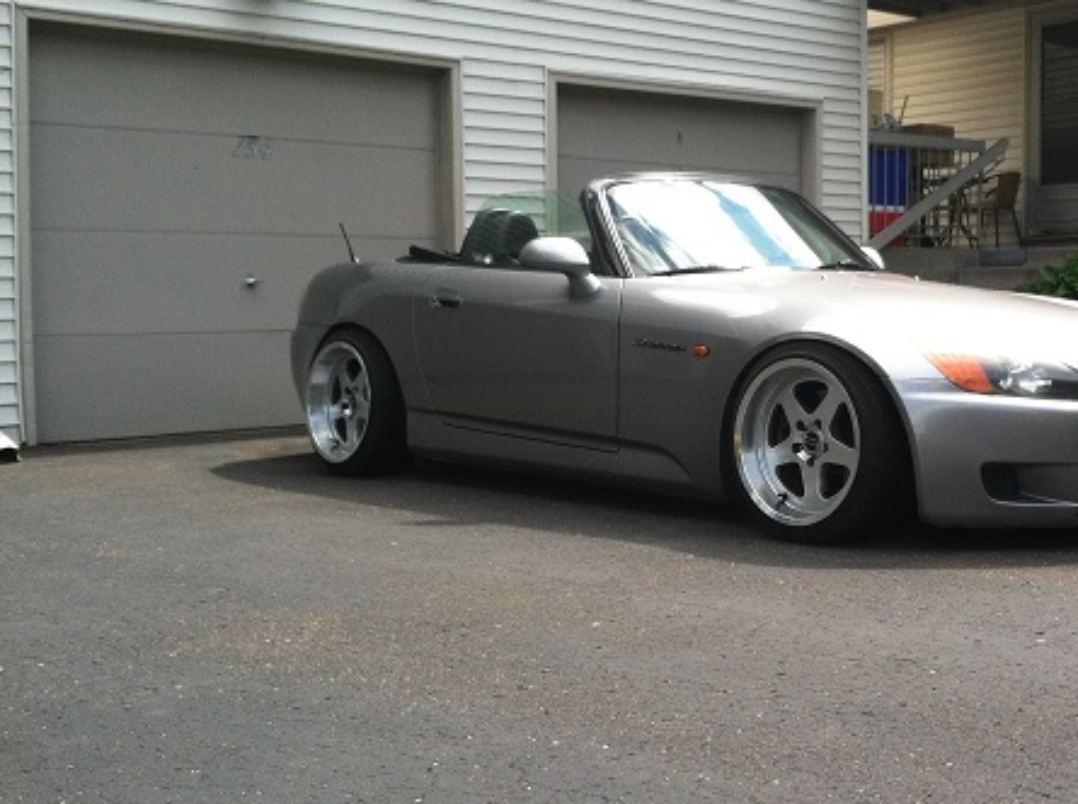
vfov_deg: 28.4
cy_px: 358
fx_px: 1585
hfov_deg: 37.2
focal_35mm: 51
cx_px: 719
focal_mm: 3.85
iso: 80
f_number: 2.8
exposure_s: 1/435
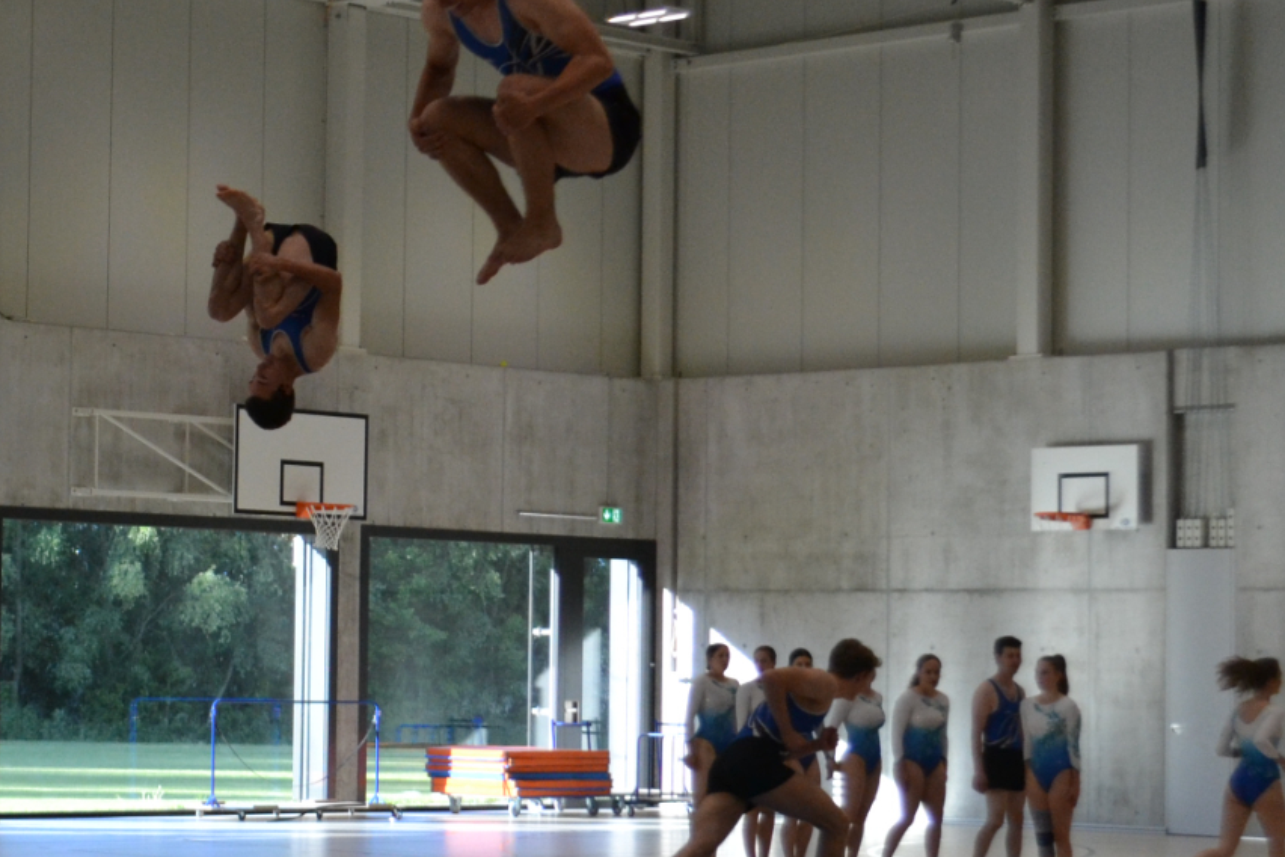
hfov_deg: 19.6
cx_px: 2
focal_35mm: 101
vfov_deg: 13.5
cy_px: 529
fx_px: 3605
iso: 1000
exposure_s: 1/500
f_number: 4.5
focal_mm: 28
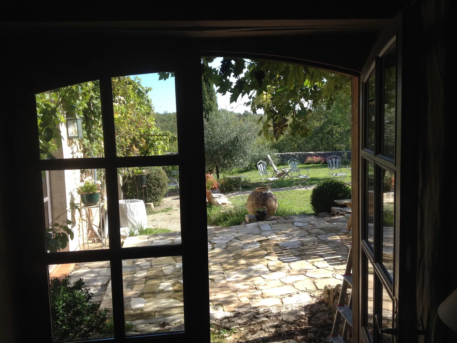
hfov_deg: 52.6
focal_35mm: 35
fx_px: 462
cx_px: 228
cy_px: 172
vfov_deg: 40.7
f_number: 2.4
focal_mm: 4.28
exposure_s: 1/600
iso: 50
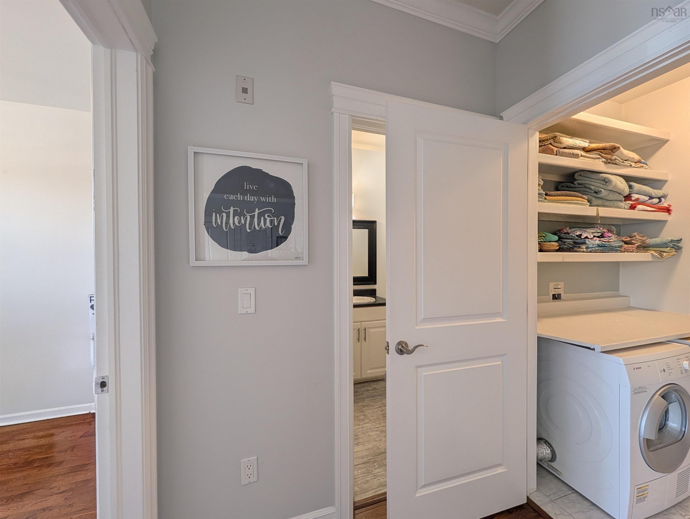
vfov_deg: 94.6
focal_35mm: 12
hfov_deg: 110.5
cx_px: 345
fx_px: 240
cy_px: 260
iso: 91
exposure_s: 1/60
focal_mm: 2.02
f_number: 1.7
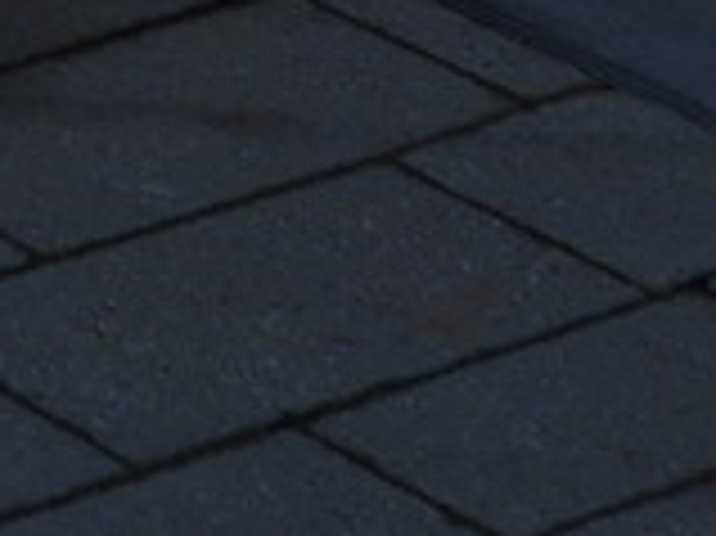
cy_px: -1450
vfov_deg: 4.8
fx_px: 5932
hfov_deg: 6.5
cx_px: -1121
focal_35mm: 287
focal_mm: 6.8
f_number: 3.2
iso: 100
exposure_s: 1/1250
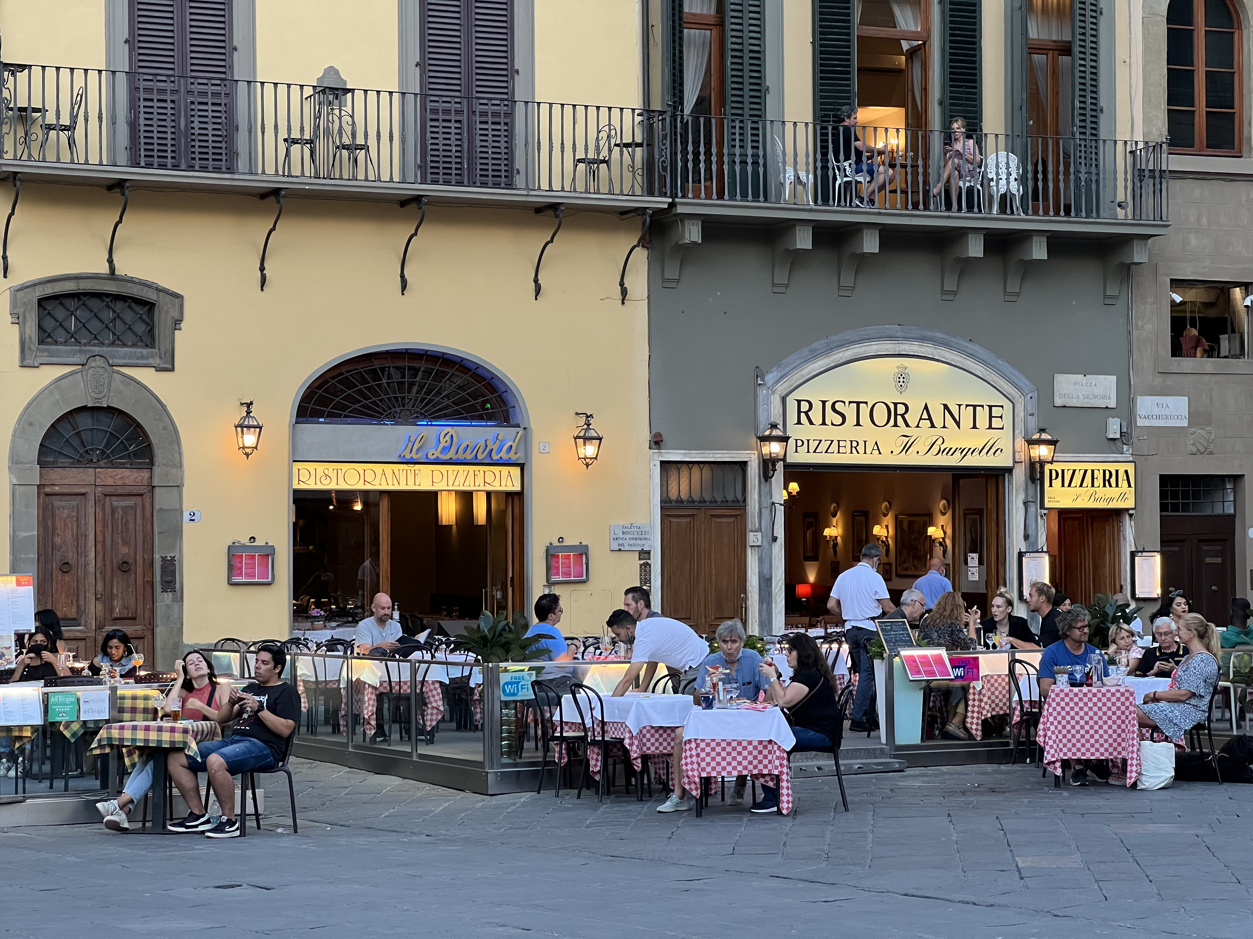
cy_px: 470
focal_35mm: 77
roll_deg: +0.4
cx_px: 626
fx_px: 2787
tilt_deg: +1.6
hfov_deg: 25.3
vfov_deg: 19.1
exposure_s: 1/121
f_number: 2.8
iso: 200
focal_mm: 9
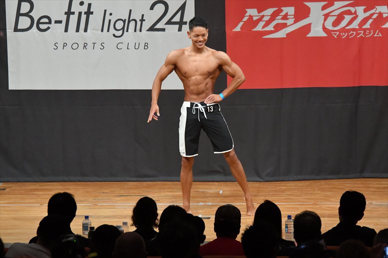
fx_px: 2585
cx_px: 194
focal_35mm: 240
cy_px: 129
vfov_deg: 5.7
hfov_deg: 8.6
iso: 7200
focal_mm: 160
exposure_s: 1/400
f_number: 5.6
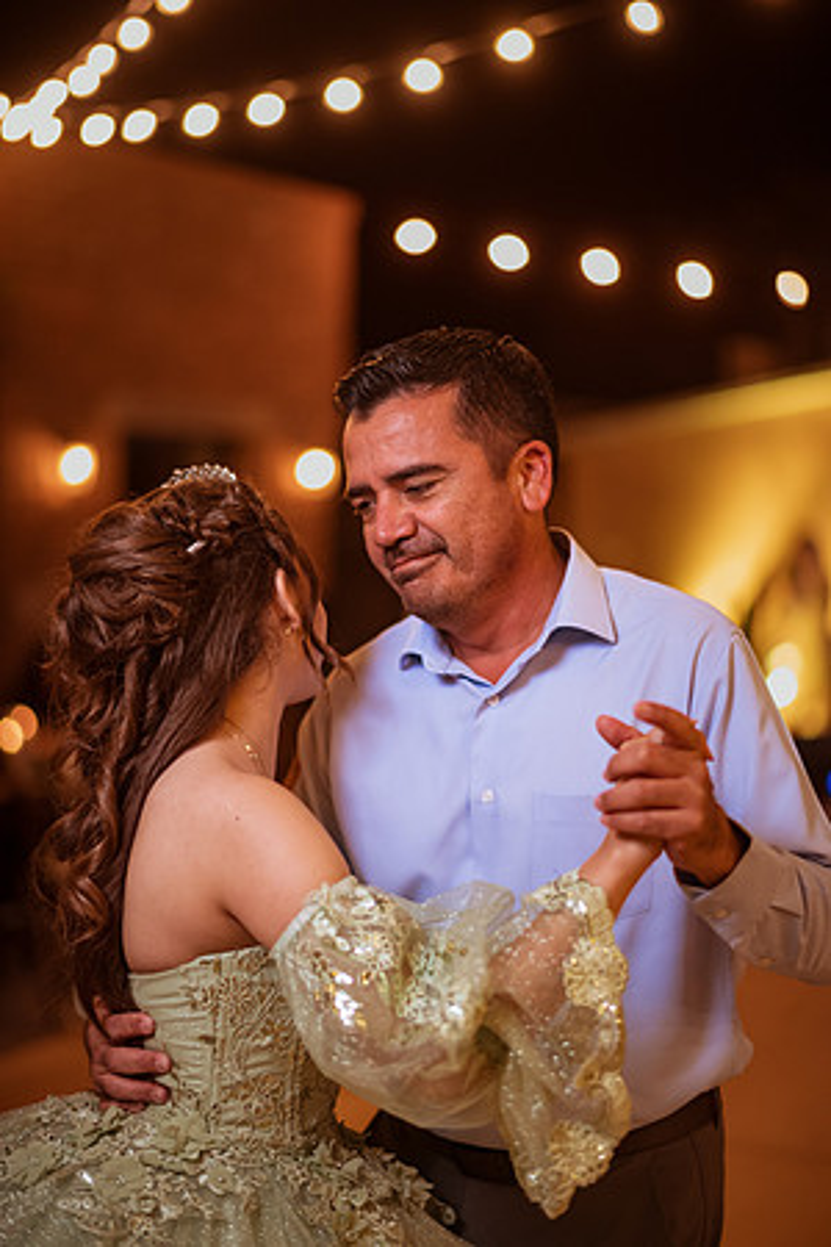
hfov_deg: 23.4
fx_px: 2008
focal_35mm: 58
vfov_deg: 34.5
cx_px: 416
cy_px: 624
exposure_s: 1/400
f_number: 1.4
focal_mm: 58
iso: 3200
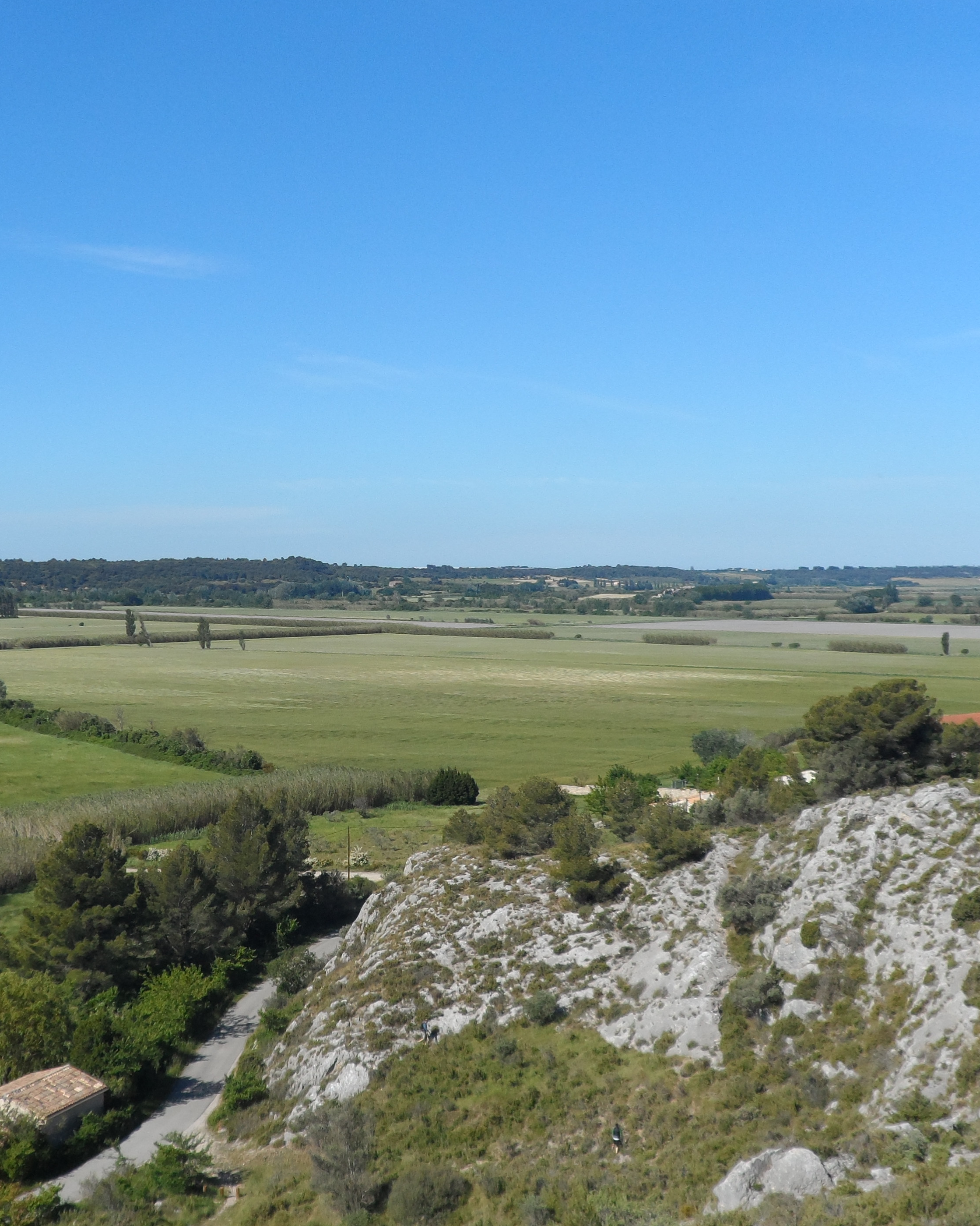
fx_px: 1632
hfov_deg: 33.1
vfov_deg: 41.1
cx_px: 324
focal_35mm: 45
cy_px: 636
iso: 80
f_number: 8.8
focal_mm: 4.9
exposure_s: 1/180
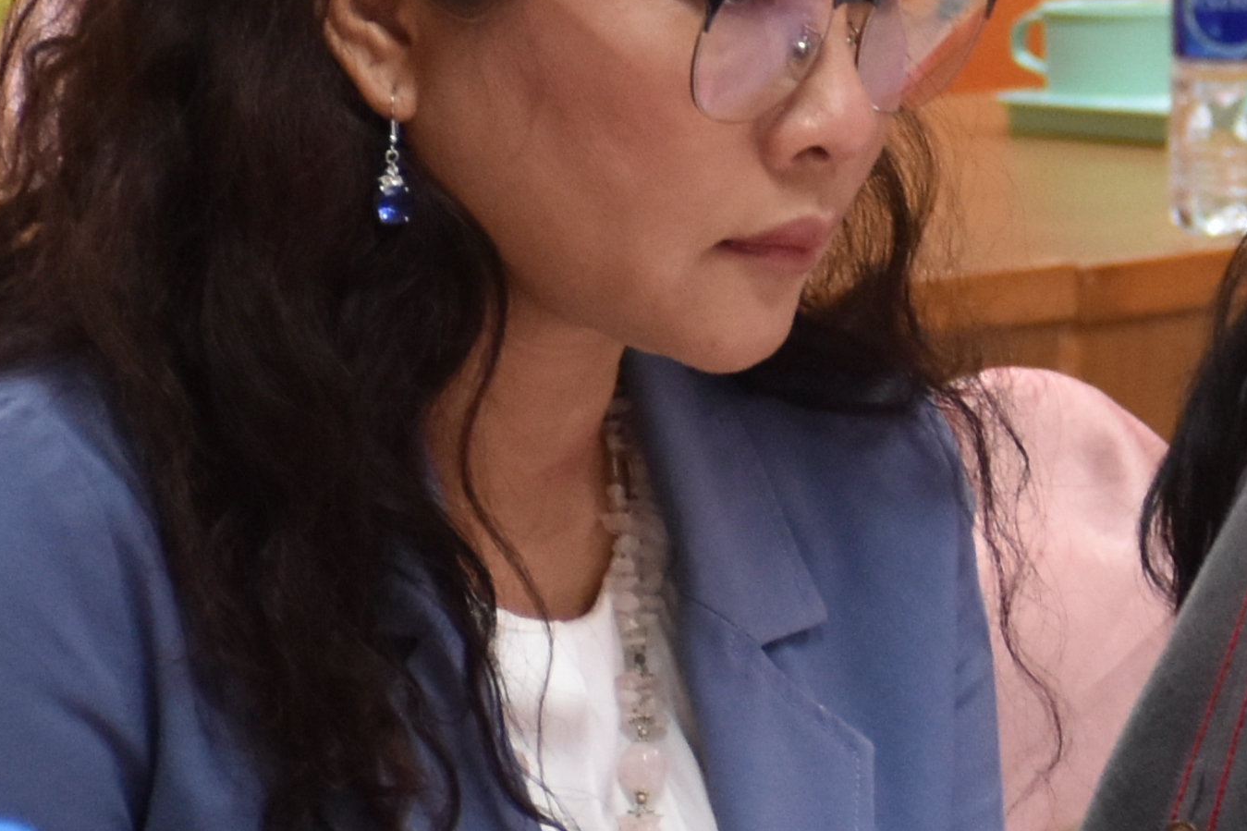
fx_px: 12017
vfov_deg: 4.0
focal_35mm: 347
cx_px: 2131
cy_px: 299
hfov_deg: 5.8
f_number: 4.8
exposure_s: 1/80
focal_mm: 52
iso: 800
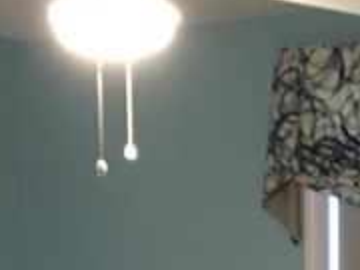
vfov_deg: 8.6
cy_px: 496
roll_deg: +1.7
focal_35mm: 165
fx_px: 1716
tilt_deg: -5.5
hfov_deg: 11.9
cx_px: 300
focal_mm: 4.15
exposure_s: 1/15
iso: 200
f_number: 2.2
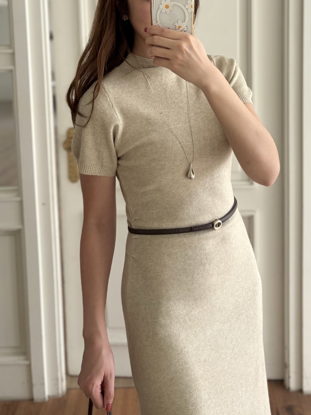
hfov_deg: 53.1
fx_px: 311
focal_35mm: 26
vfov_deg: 67.3
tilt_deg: -16.6
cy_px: 208
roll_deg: +0.8
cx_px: 156
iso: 100
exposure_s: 1/122
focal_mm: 5.96
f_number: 1.6
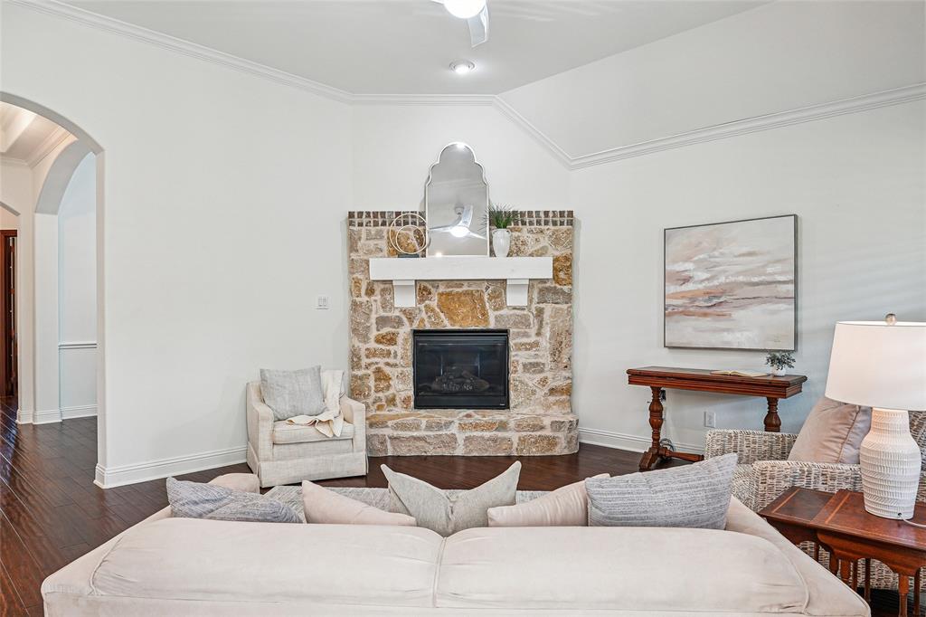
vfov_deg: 59.5
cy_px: 308
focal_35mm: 21
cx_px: 463
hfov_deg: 81.2
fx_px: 540
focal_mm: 14
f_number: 9
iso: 100
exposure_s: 1/3.33
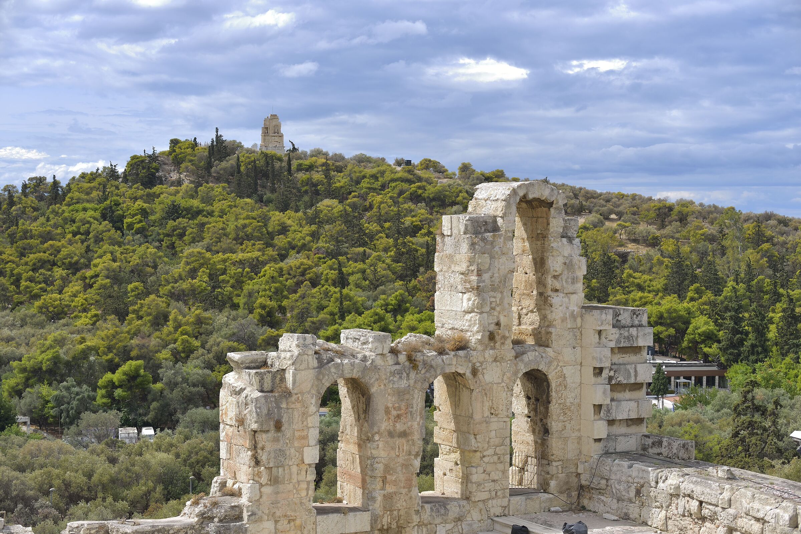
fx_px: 1558
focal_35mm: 70
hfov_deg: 28.8
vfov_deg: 19.5
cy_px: 267
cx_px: 400
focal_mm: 70
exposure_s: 1/200
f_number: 7.1
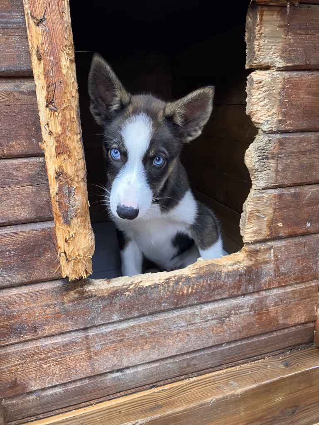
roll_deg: +2.7
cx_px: 160
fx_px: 344
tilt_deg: -16.6
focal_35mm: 28
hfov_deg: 49.7
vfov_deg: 63.4
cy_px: 212
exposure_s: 1/60
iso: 160
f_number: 1.8
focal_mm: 3.99
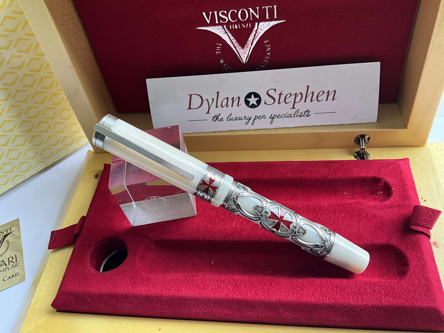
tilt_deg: -50.4
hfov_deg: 61.7
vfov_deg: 48.2
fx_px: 372
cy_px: 166
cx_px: 222
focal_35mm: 29
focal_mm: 3
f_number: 1.8
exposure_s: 1/122
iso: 50
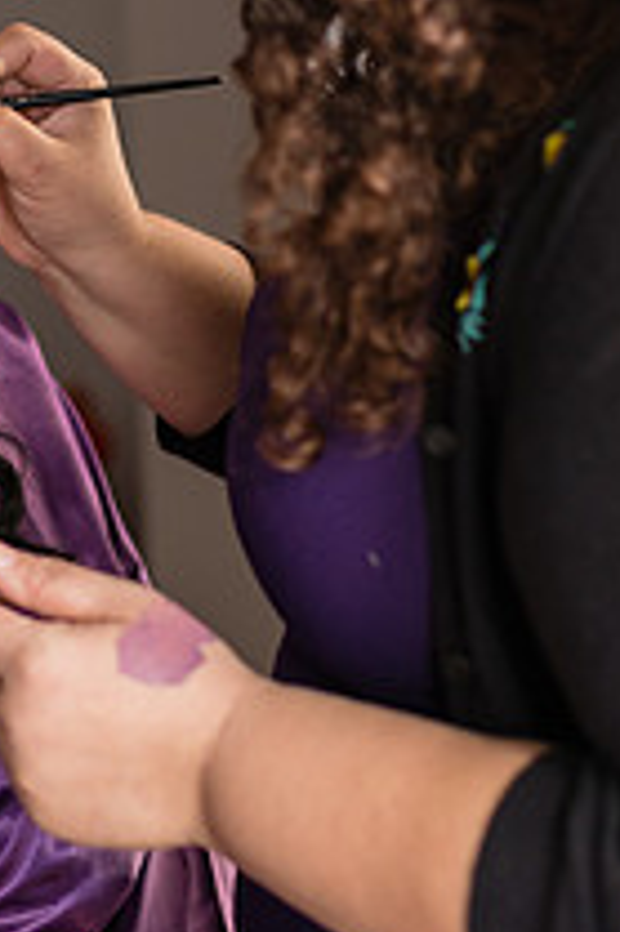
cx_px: -4
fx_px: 2898
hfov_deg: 12.1
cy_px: 36
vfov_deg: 17.9
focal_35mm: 112
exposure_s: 1/400
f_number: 1.4
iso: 200
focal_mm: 35
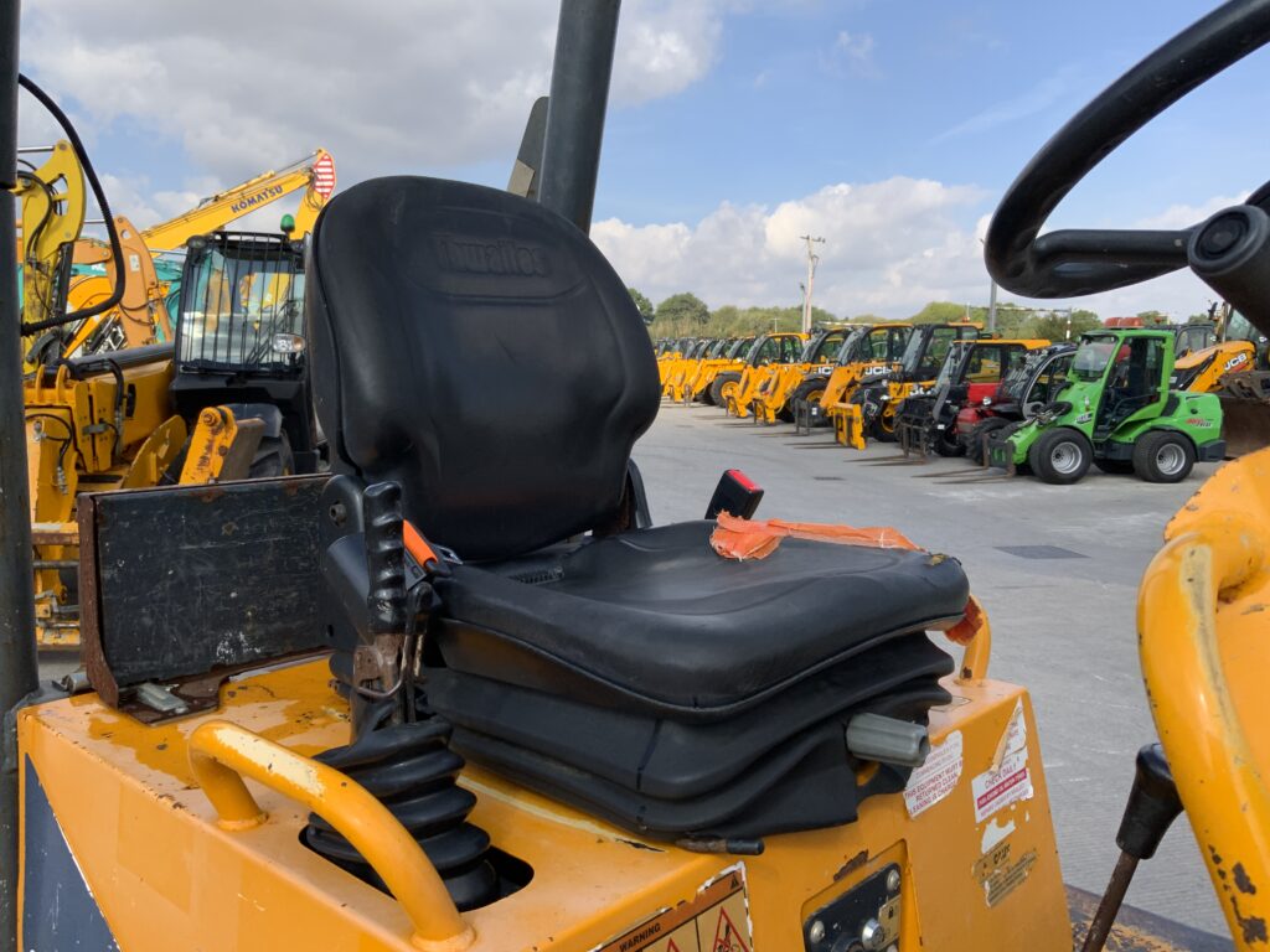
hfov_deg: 61.7
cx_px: 635
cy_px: 476
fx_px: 1064
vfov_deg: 48.2
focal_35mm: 29
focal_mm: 3
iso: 16
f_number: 1.8
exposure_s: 1/1195
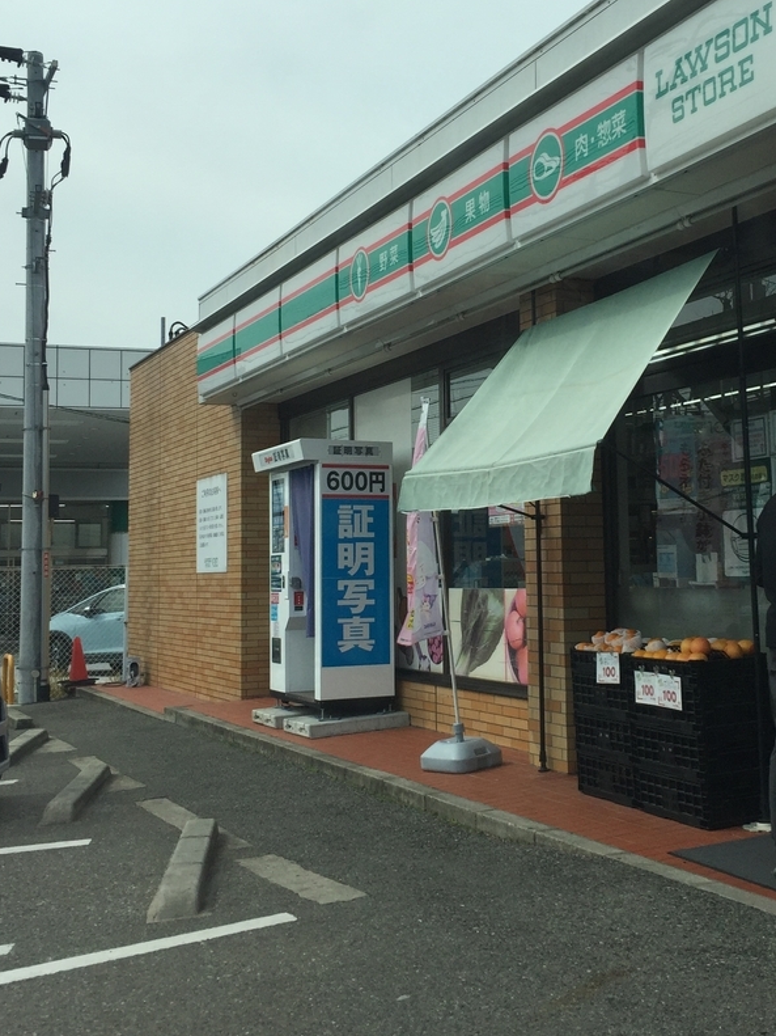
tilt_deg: +5.7
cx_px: 480
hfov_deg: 32.7
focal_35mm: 44
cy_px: 436
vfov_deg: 42.8
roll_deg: +1.0
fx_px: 1316
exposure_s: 1/1980
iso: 32
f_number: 2.2
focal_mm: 4.15
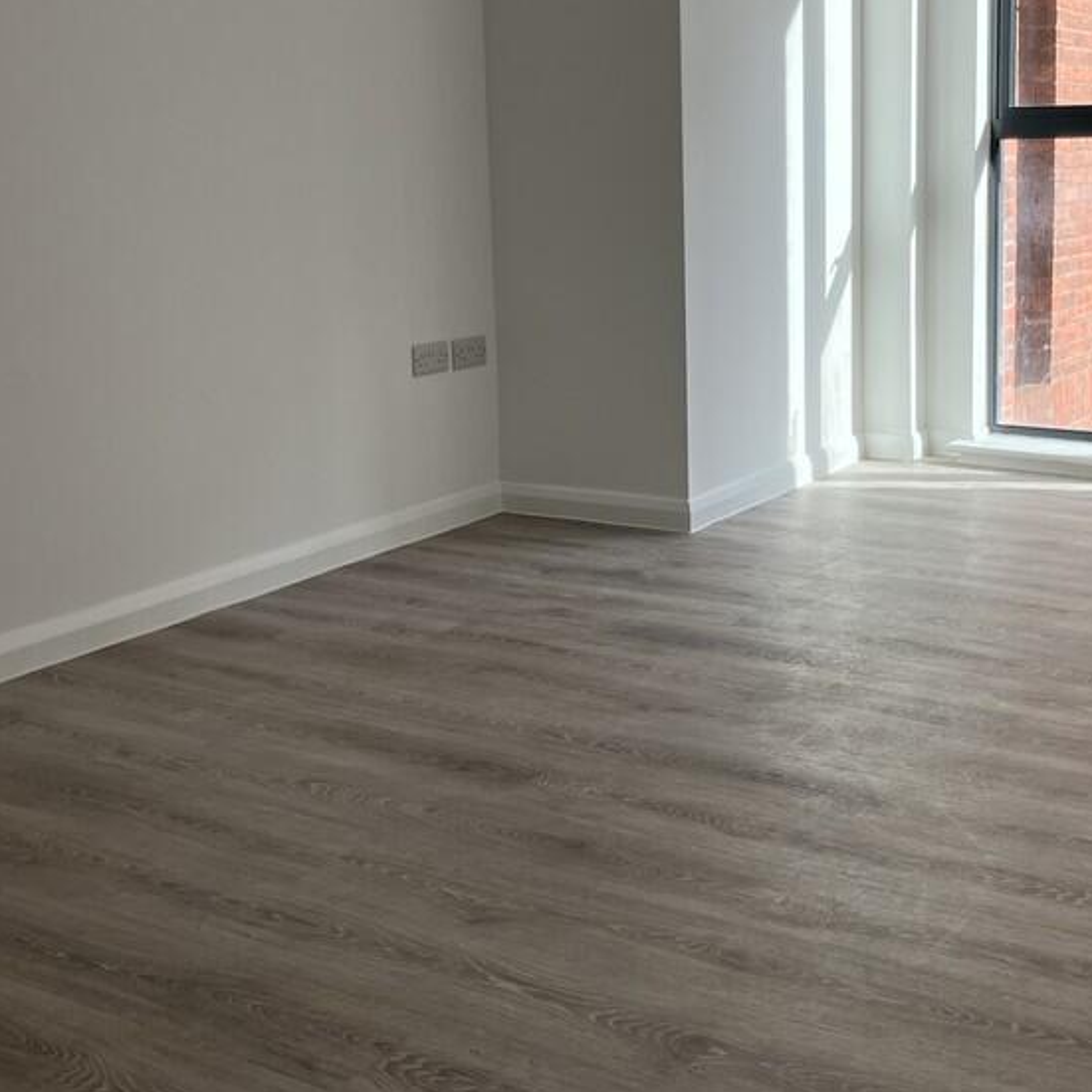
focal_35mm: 46
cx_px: 755
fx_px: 1642
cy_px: 373
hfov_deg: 36.3
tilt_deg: -7.3
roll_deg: +1.7
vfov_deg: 36.4
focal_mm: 3.99
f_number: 1.8
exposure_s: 1/342
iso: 32
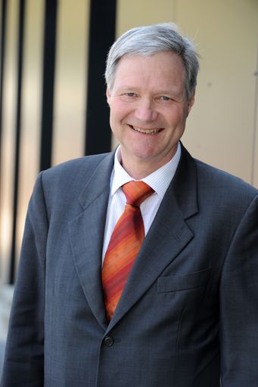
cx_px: 129
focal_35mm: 120
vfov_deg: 17.1
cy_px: 194
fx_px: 1291
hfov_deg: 11.4
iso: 400
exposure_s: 1/125
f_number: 5.6
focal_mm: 120
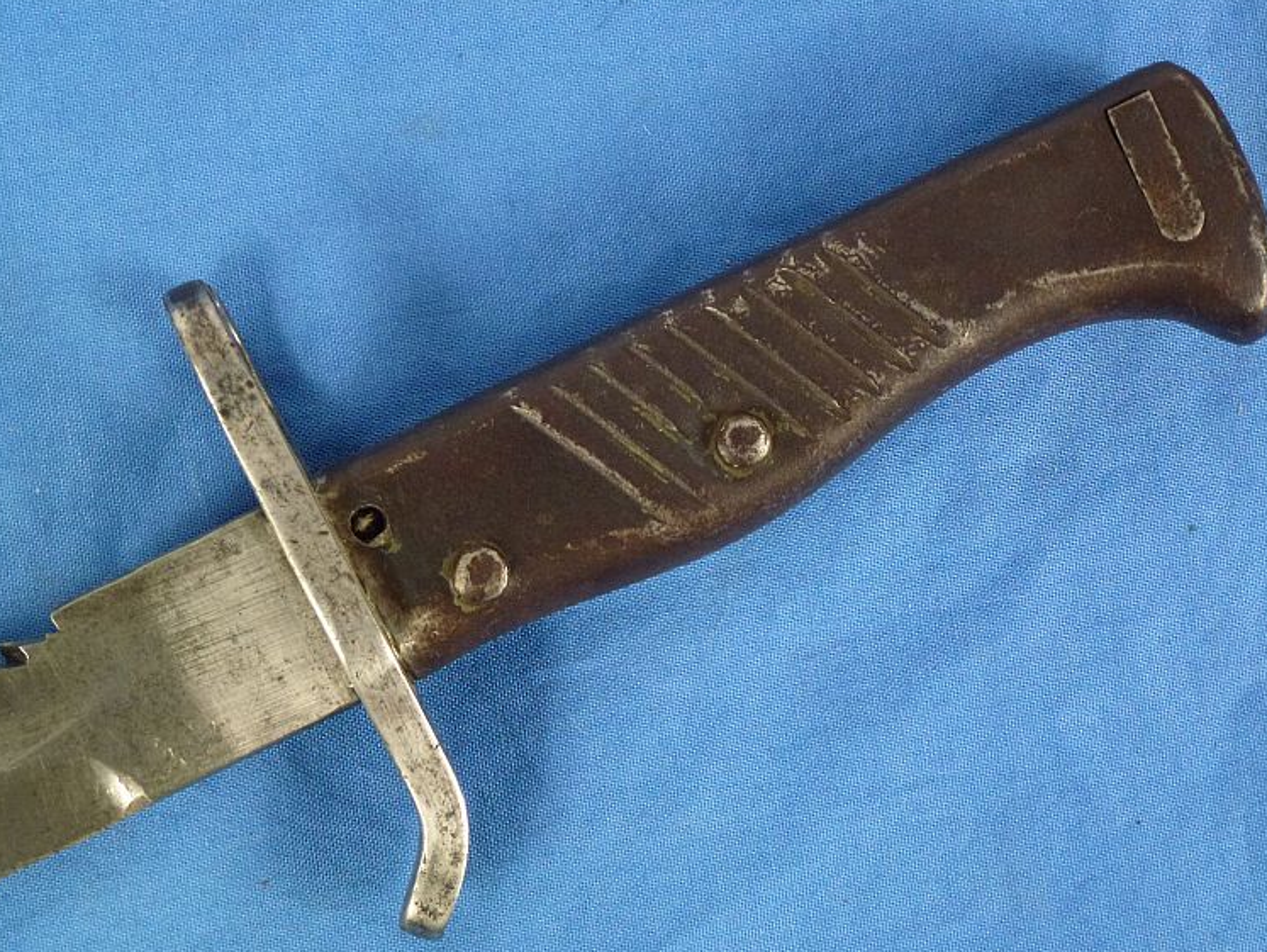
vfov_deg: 19.4
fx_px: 2783
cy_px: 490
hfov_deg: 25.6
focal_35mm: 76
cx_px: 660
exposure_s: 1/50
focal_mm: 12.7
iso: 400
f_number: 4.7
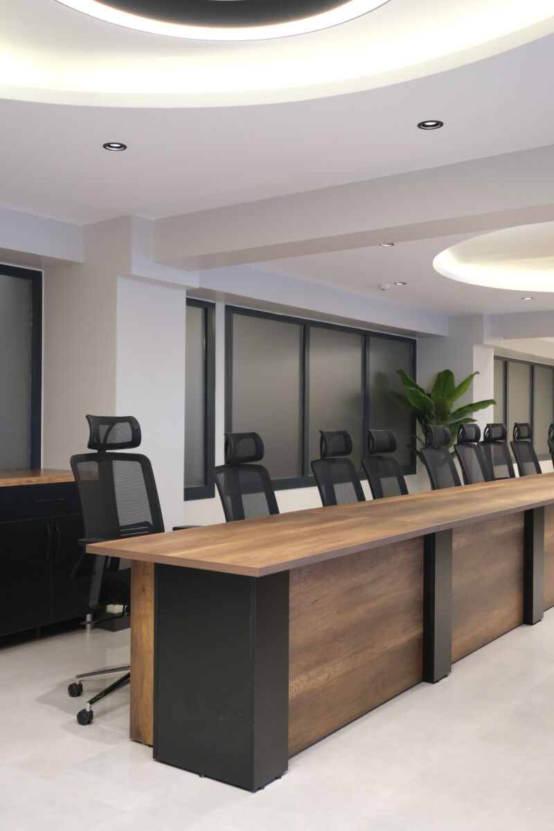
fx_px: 831
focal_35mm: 36
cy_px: 416
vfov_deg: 53.1
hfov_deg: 36.9
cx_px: 277
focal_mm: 24
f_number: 4
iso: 1600
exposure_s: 1/90
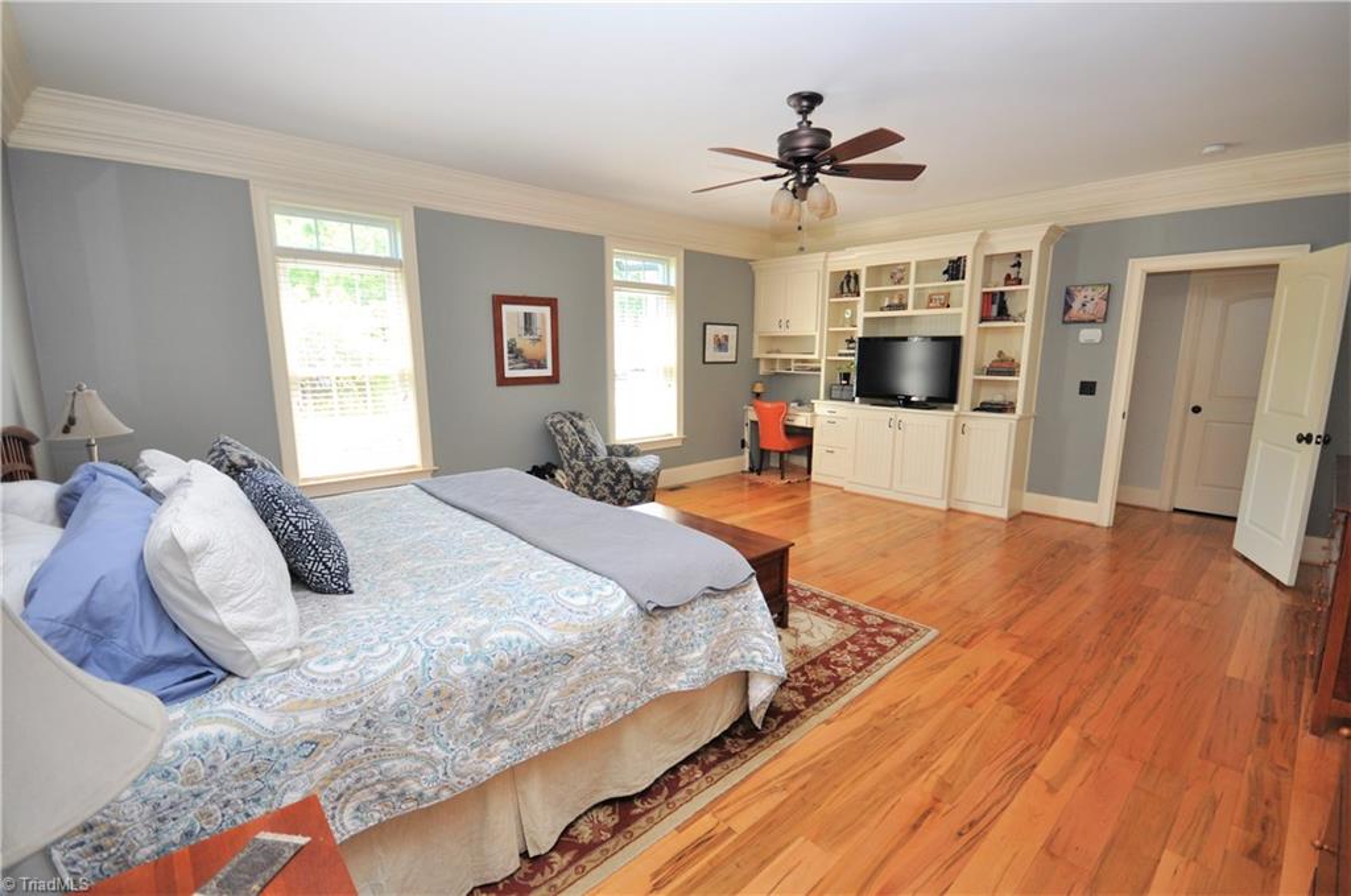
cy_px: 448
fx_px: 562
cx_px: 676
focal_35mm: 15
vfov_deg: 77.1
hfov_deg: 100.5
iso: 400
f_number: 4
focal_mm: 10
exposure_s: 1/60
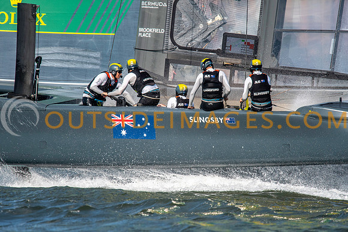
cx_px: 174
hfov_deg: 3.3
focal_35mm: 630
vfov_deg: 2.2
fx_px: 6091
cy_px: 116
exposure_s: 1/2500
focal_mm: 420
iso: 500
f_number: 5.6
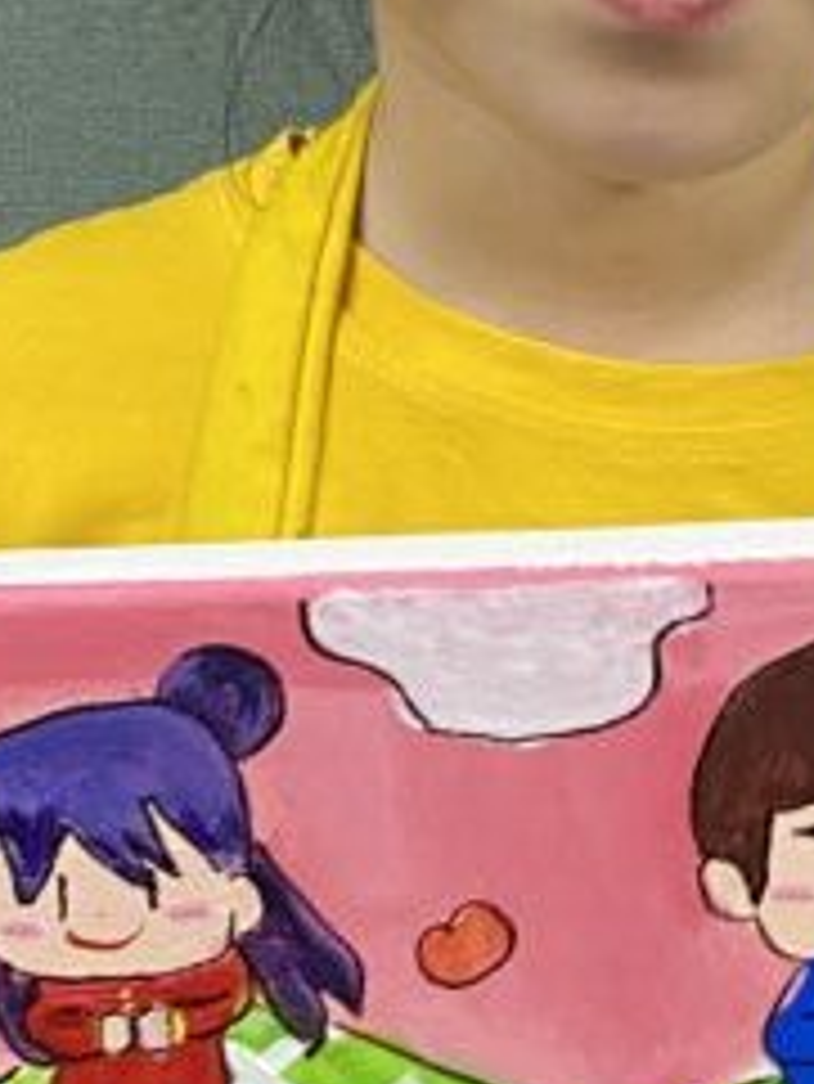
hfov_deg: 13.6
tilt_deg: -21.1
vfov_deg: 18.1
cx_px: 688
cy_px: 733
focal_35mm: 108
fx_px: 3383
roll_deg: -1.8
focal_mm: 4.25
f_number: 1.8
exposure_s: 1/50
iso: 64
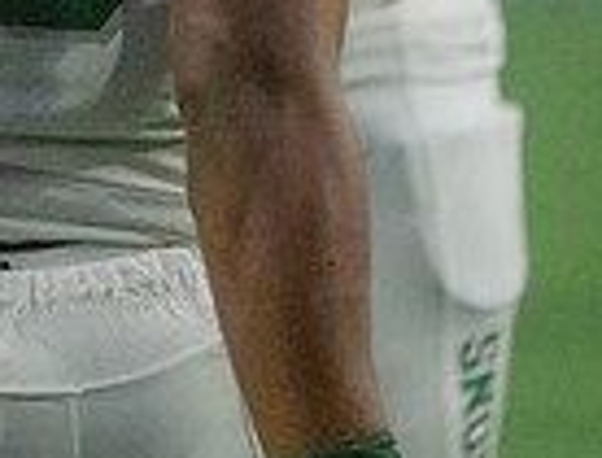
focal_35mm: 1849
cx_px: -432
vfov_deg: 0.8
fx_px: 32324
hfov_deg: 1.1
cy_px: -439
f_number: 5.6
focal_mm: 400
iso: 16000
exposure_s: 1/1250
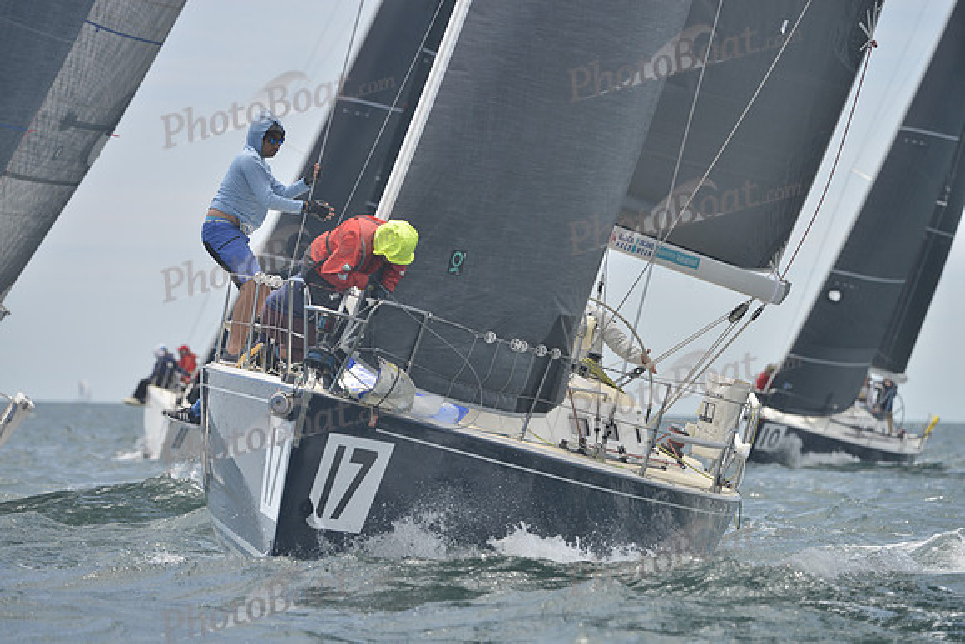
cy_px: 322
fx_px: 10724
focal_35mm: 400
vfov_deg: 3.4
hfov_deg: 5.2
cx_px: 482
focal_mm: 400
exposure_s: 1/1000
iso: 280
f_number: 6.3
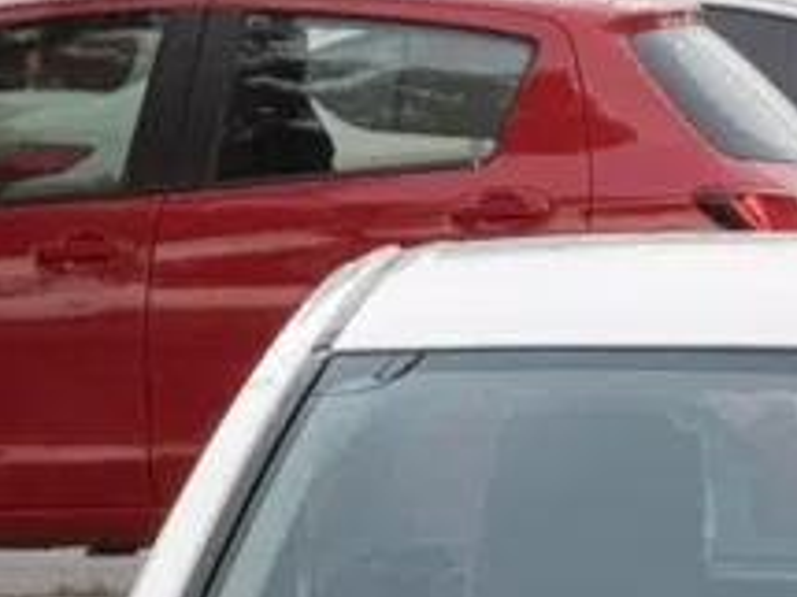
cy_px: 567
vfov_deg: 4.1
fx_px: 8238
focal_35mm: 358
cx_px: 875
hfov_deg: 5.5
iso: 250
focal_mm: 15.66
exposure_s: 1/60
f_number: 2.8
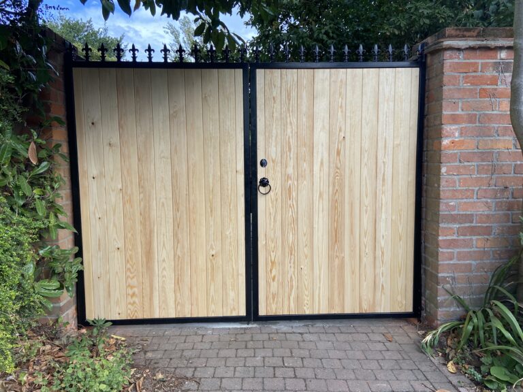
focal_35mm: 26
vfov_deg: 53.1
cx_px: 262
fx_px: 393
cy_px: 196
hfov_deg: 67.3
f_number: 1.8
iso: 32
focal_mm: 4.25
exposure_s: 1/529
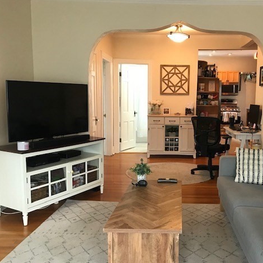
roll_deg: -0.3
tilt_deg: -6.9
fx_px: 292
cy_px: 133
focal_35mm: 34
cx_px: 175
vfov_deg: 48.4
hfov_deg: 47.7
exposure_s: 1/15
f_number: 1.8
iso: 64
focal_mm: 3.99
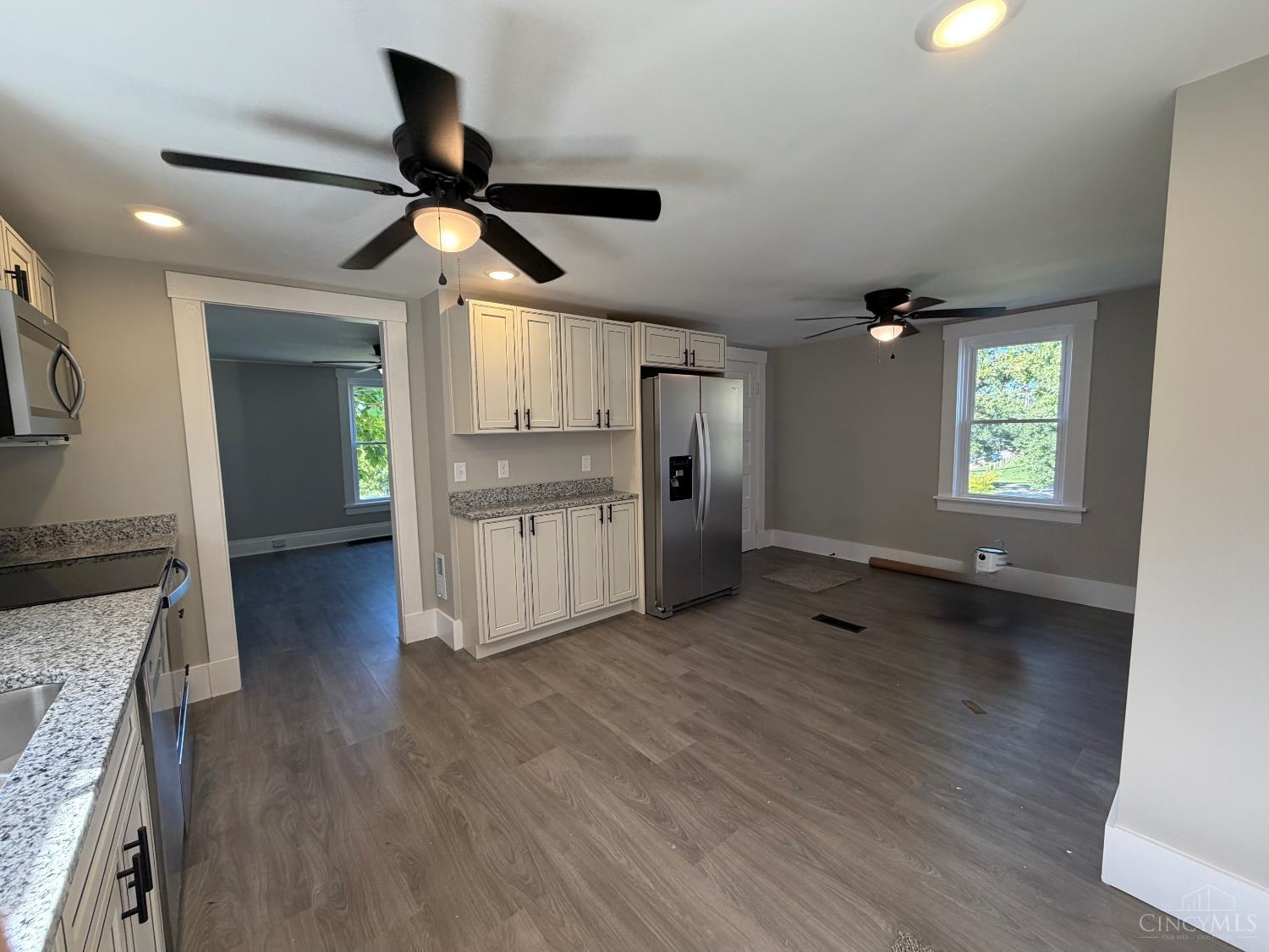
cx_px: 634
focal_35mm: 14
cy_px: 476
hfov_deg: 102.1
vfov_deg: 85.7
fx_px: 513
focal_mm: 2.22
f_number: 2.2
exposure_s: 1/120
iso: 160
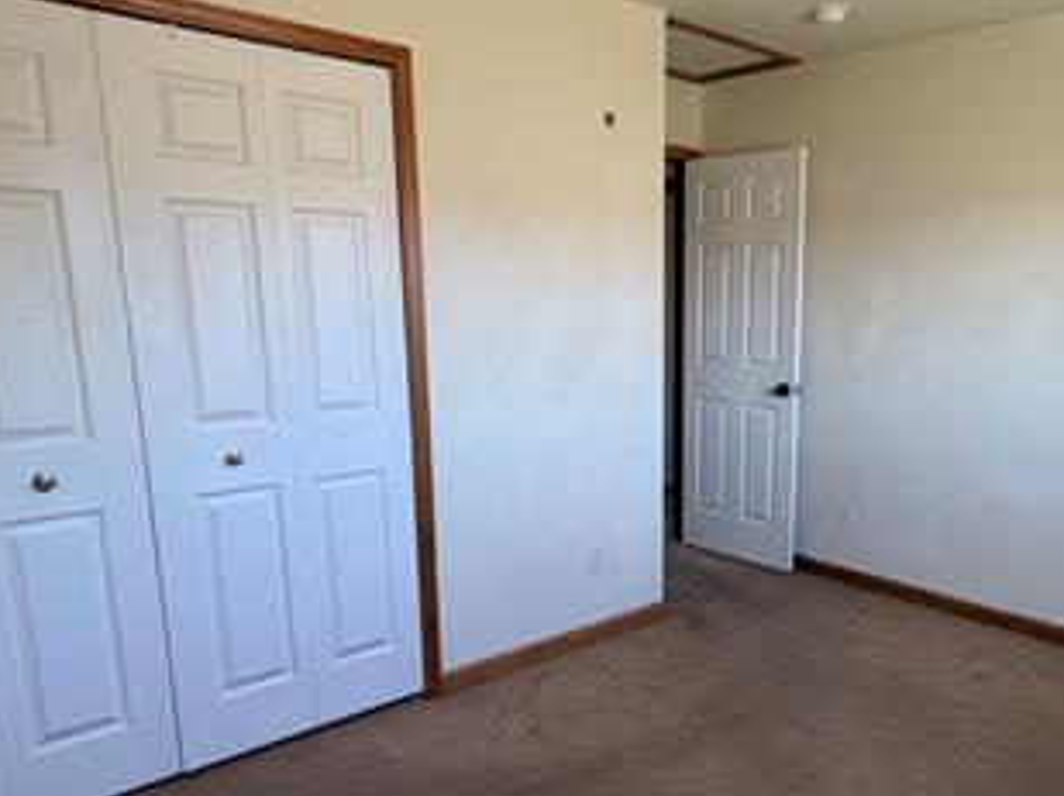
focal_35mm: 29
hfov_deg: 59.8
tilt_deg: -11.4
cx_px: 733
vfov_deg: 47.9
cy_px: 463
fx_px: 890
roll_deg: -0.4
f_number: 2.2
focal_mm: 2.22
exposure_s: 1/120
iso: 200
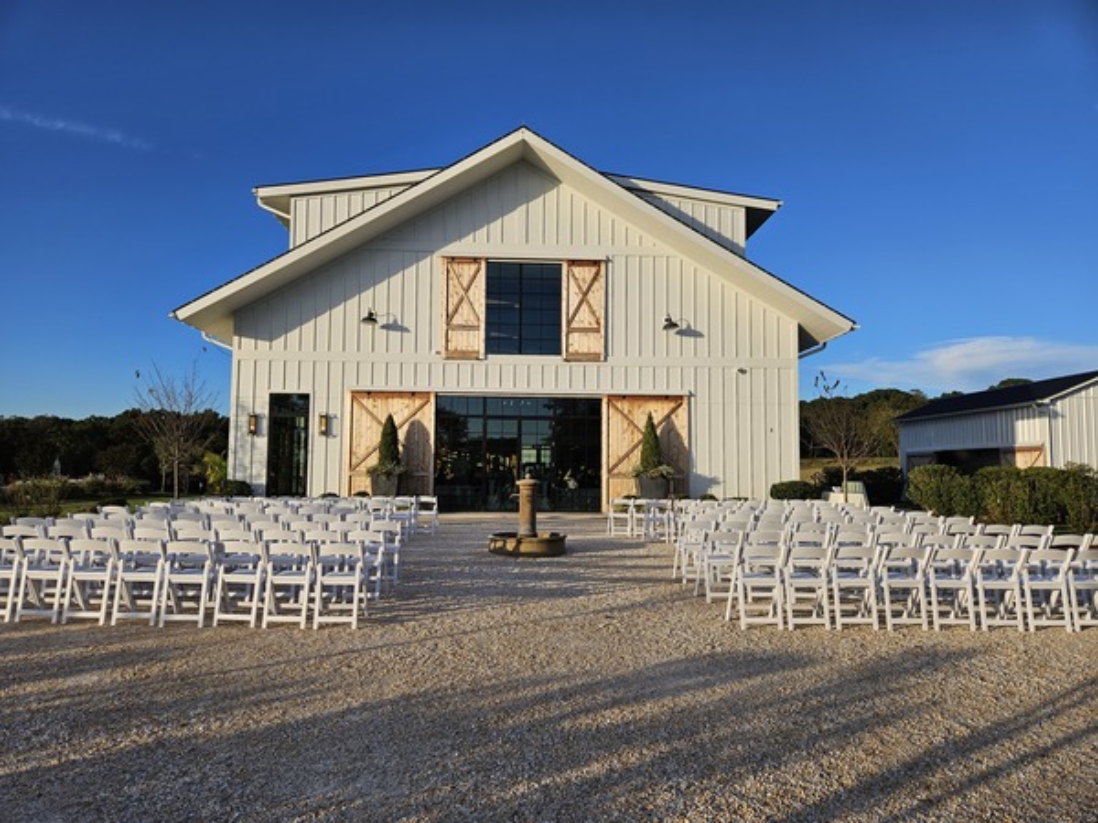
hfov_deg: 73.9
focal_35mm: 23
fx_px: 730
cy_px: 412
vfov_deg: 58.9
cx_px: 549
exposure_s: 1/1550
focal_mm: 5.4
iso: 25
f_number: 1.8
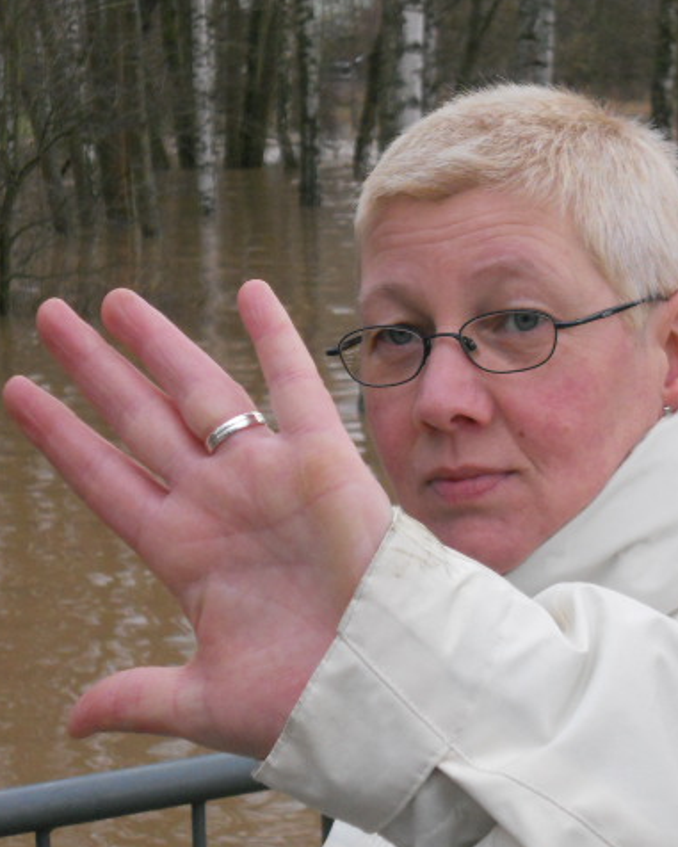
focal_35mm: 101
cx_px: 406
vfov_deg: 19.0
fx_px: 2533
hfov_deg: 15.2
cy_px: 424
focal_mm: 13.9
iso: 400
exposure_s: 1/200
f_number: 5.9
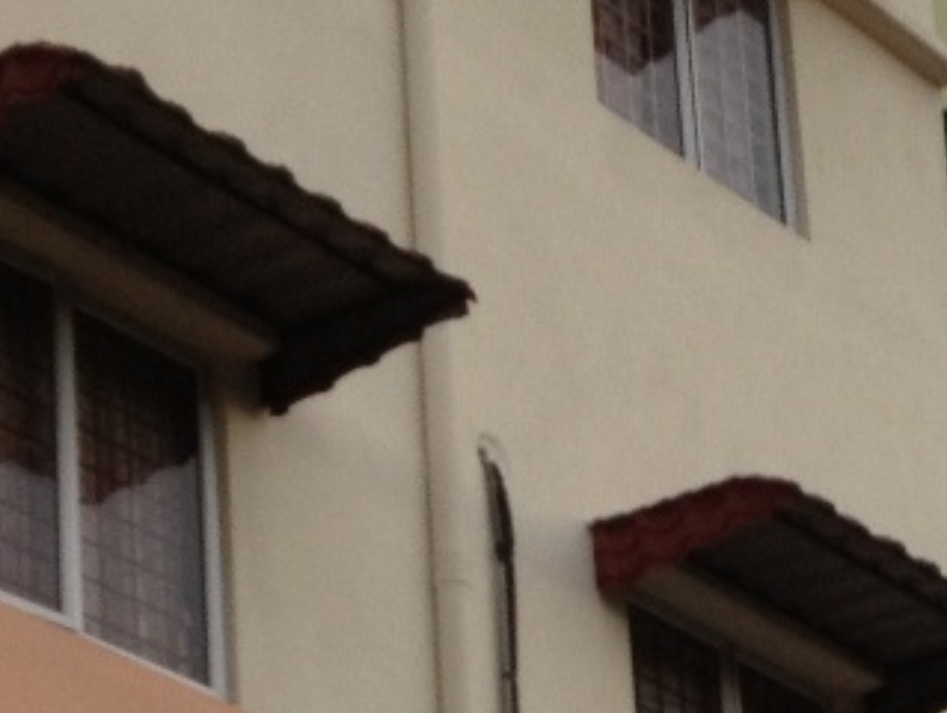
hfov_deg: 12.0
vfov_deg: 8.8
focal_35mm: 161
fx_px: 4409
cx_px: 1115
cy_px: 1325
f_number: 2.4
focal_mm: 4.28
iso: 50
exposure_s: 1/60
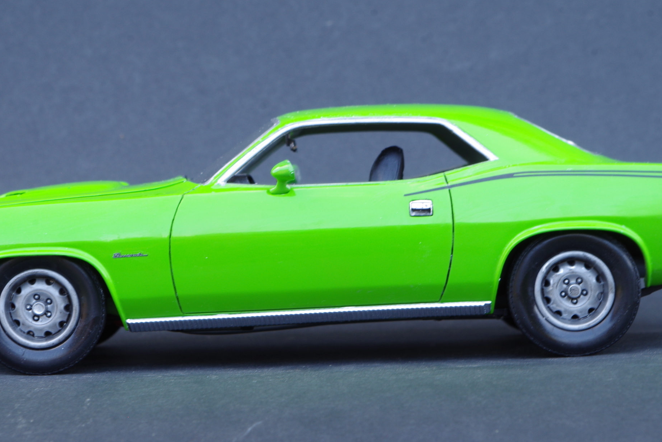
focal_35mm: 120
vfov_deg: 11.4
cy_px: 241
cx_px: 316
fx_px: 2207
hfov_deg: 17.1
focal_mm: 55
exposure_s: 1/5
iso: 100
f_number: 13
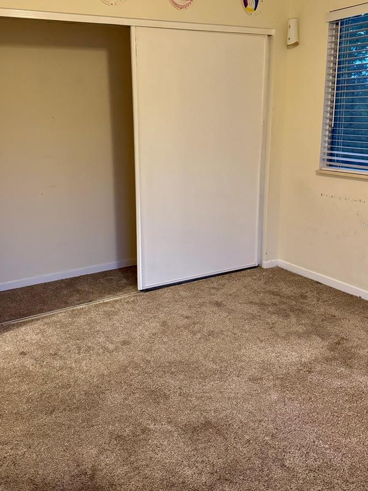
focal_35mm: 32
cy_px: 224
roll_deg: +1.6
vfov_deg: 56.7
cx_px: 154
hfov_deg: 44.0
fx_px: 454
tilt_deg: -14.0
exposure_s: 1/60
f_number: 1.78
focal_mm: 6.76
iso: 800
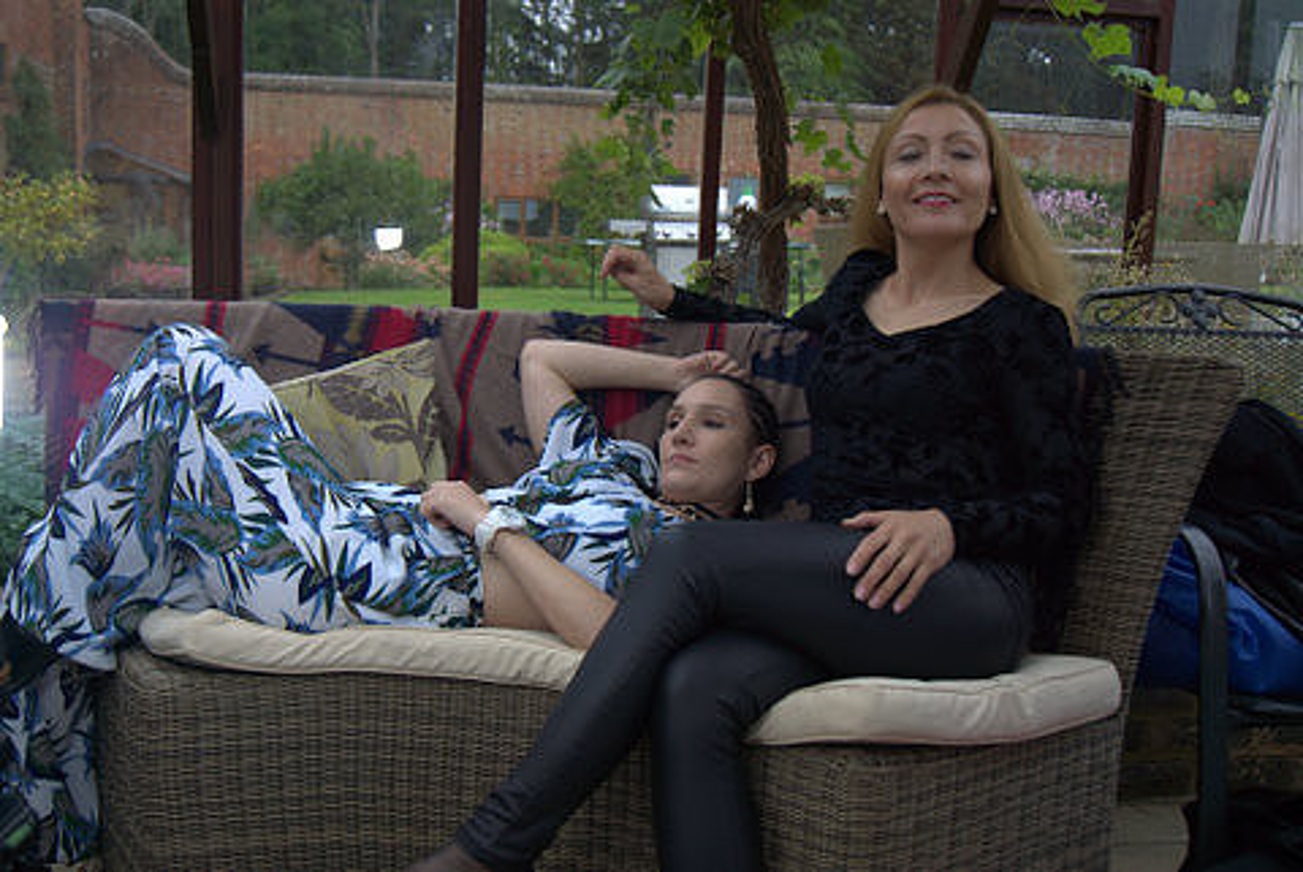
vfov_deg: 36.9
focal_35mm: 36
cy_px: 436
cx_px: 652
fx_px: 1304
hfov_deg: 53.1
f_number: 4
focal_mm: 24
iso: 100
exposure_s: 1/200
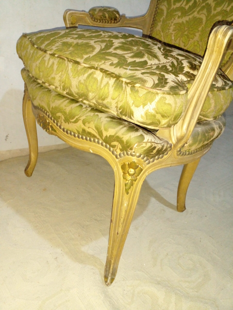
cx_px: 116
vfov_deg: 65.3
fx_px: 242
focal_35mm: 27
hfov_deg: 51.4
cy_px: 155
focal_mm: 3.6
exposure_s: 1/25
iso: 320
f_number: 1.9
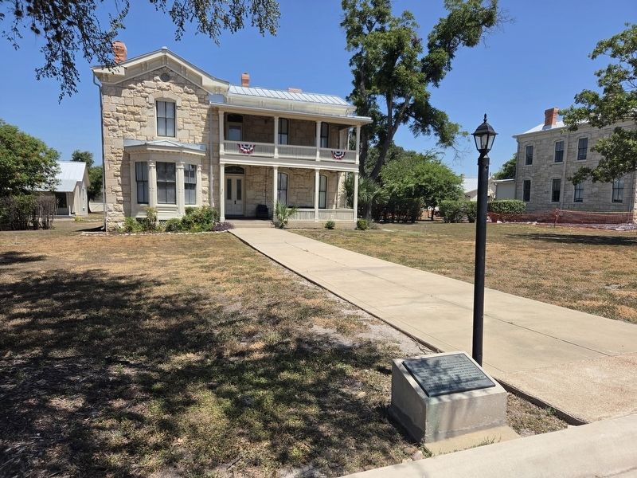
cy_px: 239
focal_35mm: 23
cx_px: 318
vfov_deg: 58.9
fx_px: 423
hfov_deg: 73.9
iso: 80
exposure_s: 1/4459
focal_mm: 5.4
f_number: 1.8
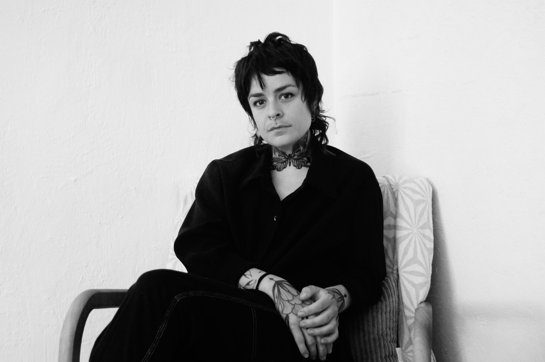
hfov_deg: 37.9
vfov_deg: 25.7
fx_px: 794
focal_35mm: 52
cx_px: 272
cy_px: 181
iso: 1600
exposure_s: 1/60
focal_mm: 35
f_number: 5
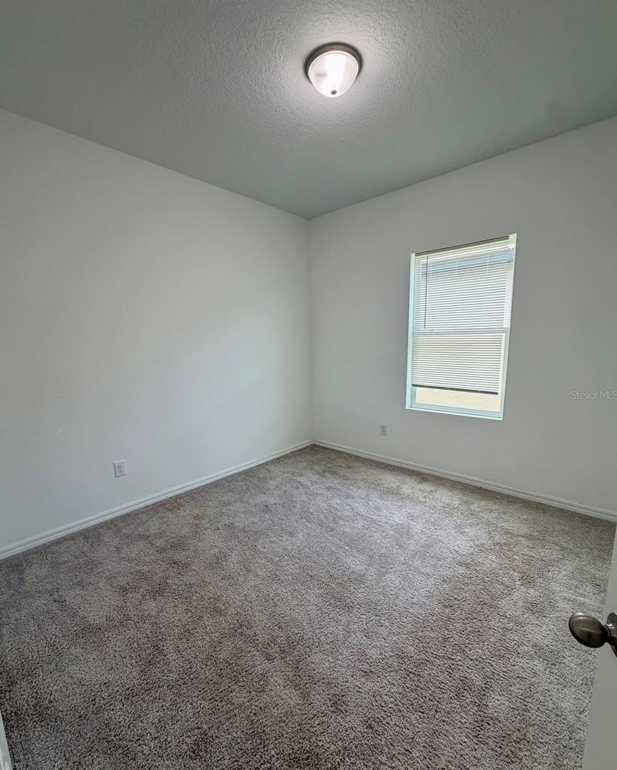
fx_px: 342
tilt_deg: -9.2
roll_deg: +0.7
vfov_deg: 96.8
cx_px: 303
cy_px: 395
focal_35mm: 15
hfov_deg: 84.1
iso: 100
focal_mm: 2.22
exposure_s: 1/120
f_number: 2.2
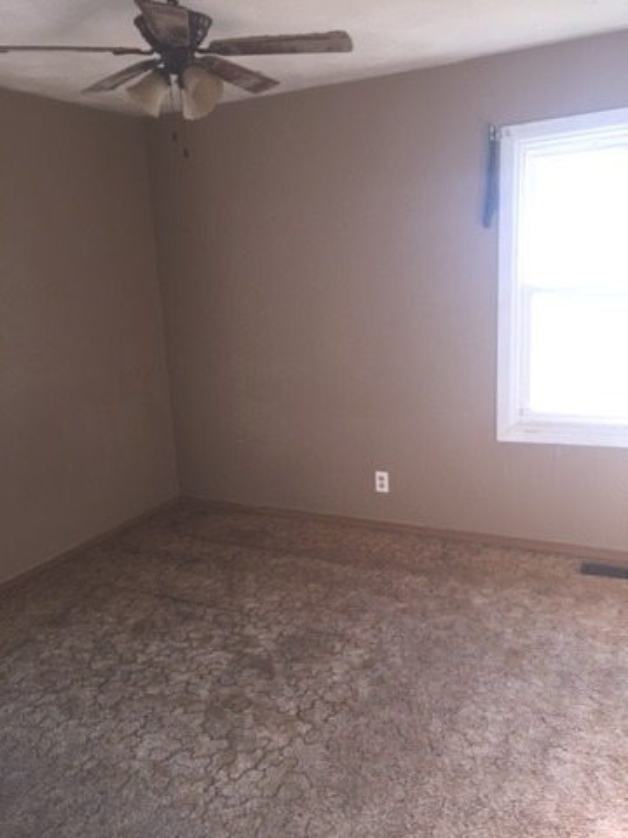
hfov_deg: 48.2
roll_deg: +3.1
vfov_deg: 61.7
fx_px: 701
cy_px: 419
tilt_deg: -13.1
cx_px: 314
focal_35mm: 29
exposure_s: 1/31
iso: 32
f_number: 2.2
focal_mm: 4.15
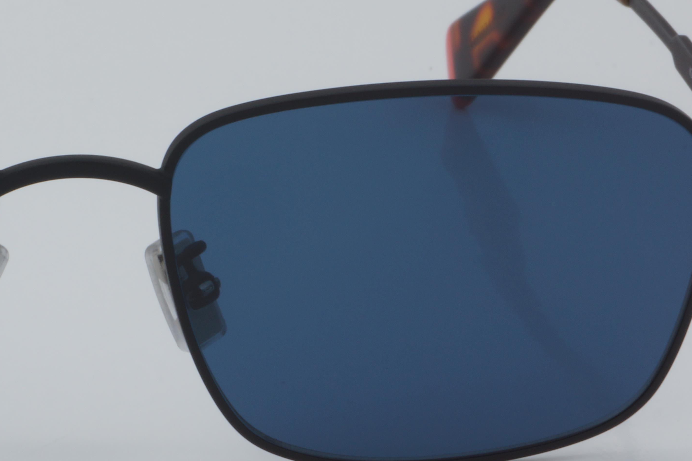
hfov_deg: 11.7
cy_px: 206
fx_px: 3345
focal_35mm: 174
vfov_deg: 7.9
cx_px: 74
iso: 100
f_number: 32
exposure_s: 1/4
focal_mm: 55
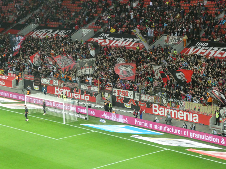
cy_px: 84
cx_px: 113
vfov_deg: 14.0
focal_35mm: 106
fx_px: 692
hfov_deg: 18.5
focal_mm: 19
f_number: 5.1
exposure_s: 1/125
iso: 1250
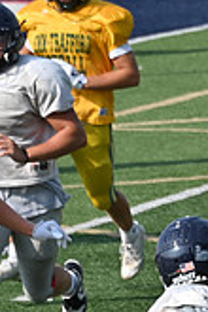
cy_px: 254
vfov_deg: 2.3
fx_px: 7765
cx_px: 384
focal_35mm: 896
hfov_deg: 1.5
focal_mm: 170
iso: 110
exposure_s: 1/800
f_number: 5.6
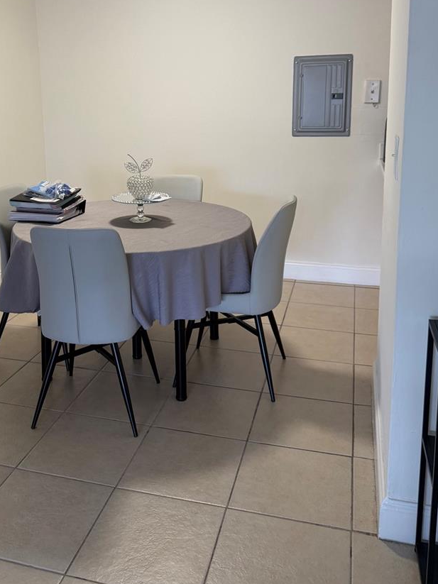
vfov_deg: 51.5
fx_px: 591
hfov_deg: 40.4
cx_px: 168
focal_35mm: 35
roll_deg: +1.5
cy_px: 189
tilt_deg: -11.7
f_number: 1.78
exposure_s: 1/120
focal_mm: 6.76
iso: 160
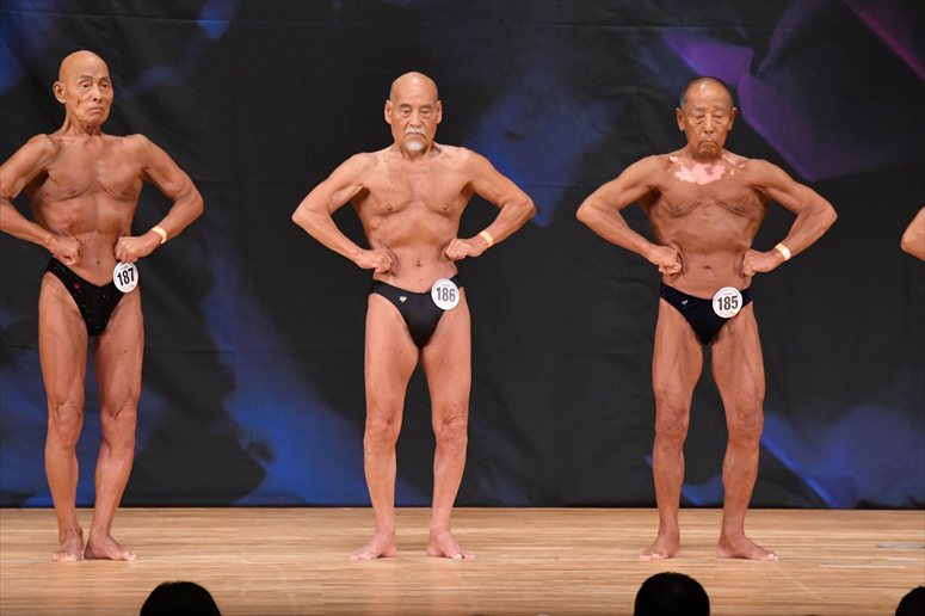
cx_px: 462
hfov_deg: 7.2
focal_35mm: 285
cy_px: 308
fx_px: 7319
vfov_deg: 4.8
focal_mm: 190
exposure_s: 1/400
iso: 5000
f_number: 5.6
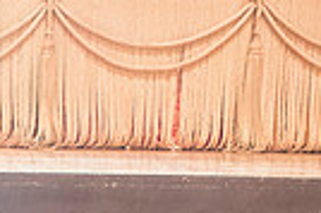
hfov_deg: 18.0
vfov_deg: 12.2
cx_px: -132
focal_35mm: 104
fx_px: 926
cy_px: 367
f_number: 2.8
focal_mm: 24
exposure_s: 1/10
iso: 4000
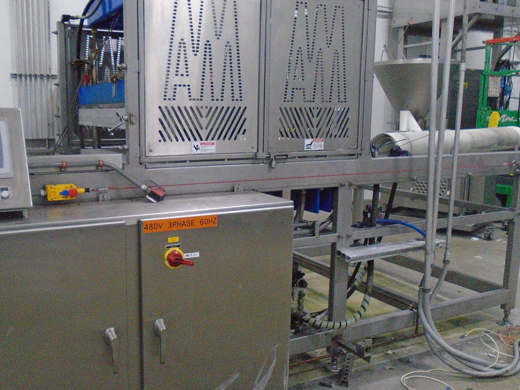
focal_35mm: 34
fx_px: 511
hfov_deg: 53.3
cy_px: 195
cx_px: 191
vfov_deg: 41.8
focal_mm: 4.6
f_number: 3.2
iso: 800
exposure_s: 1/100
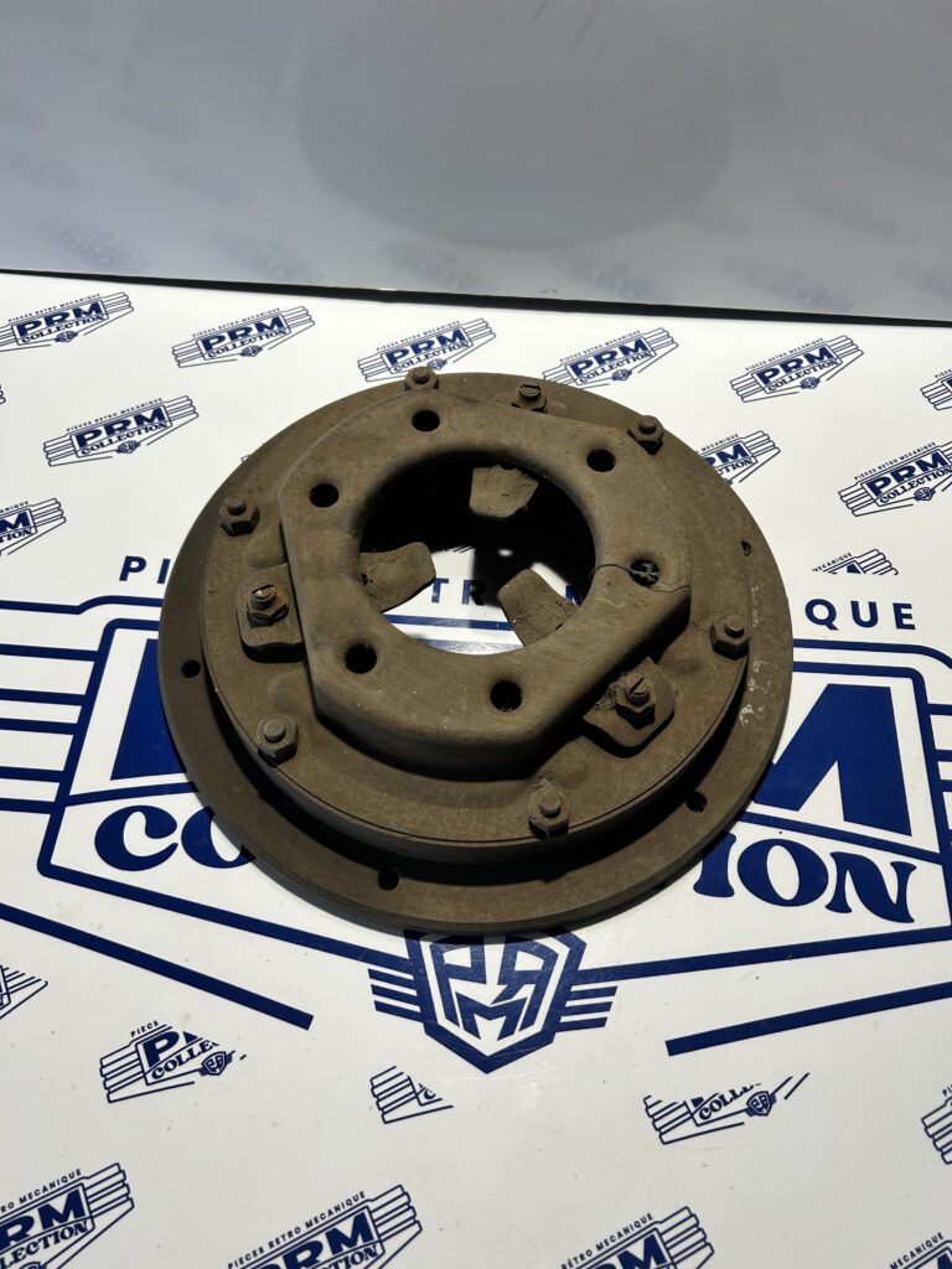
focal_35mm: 26
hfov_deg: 53.1
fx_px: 953
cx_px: 476
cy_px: 634
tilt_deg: -61.2
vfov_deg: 67.3
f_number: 1.5
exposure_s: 1/143
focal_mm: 5.7
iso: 32
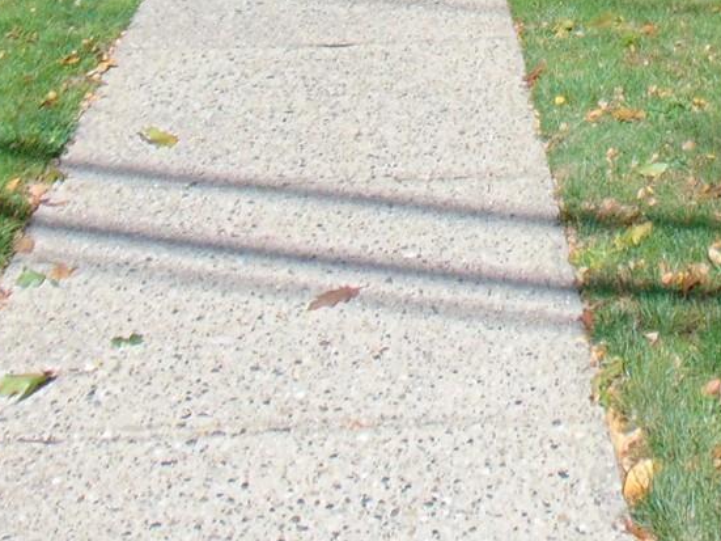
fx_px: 1937
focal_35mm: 93
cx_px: 527
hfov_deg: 20.9
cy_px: -444
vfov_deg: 14.0
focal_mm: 4.5
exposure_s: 1/800
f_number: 3
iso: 80
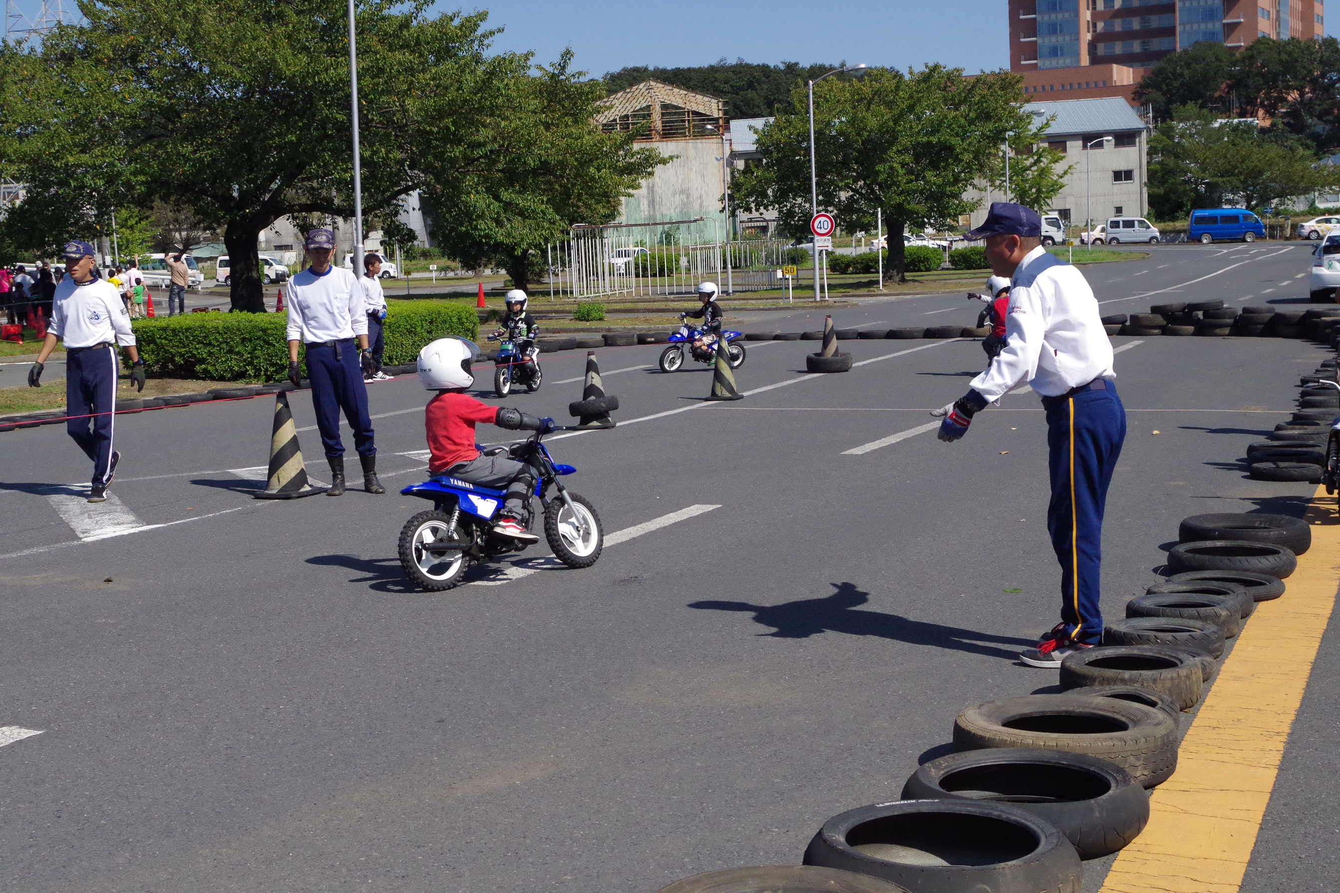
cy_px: 446
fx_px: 1824
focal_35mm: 49
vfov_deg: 27.5
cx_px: 670
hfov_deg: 40.3
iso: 1600
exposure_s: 1/3200
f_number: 9
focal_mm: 32.5
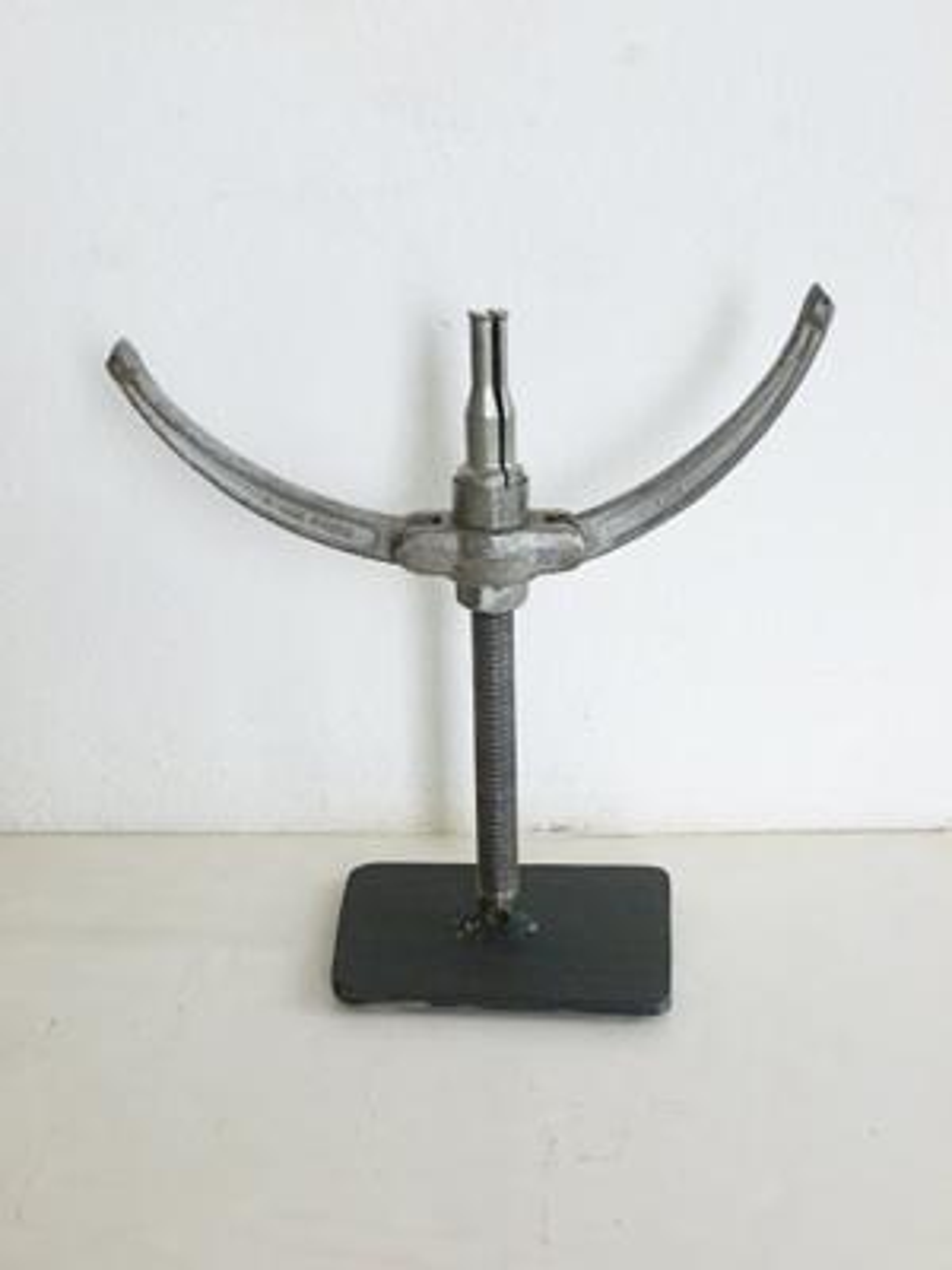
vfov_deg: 32.2
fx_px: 2200
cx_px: 476
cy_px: 635
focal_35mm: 60
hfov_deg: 24.4
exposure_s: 1/30
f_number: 4.3
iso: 400
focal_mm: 10.7
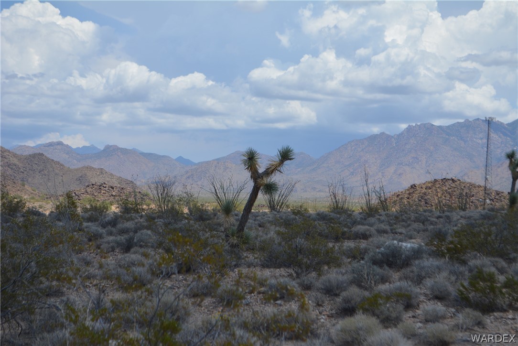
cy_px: 173
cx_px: 259
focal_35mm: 82
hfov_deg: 24.6
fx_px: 1188
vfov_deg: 16.6
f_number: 7.1
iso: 400
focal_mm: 55
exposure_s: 1/2000
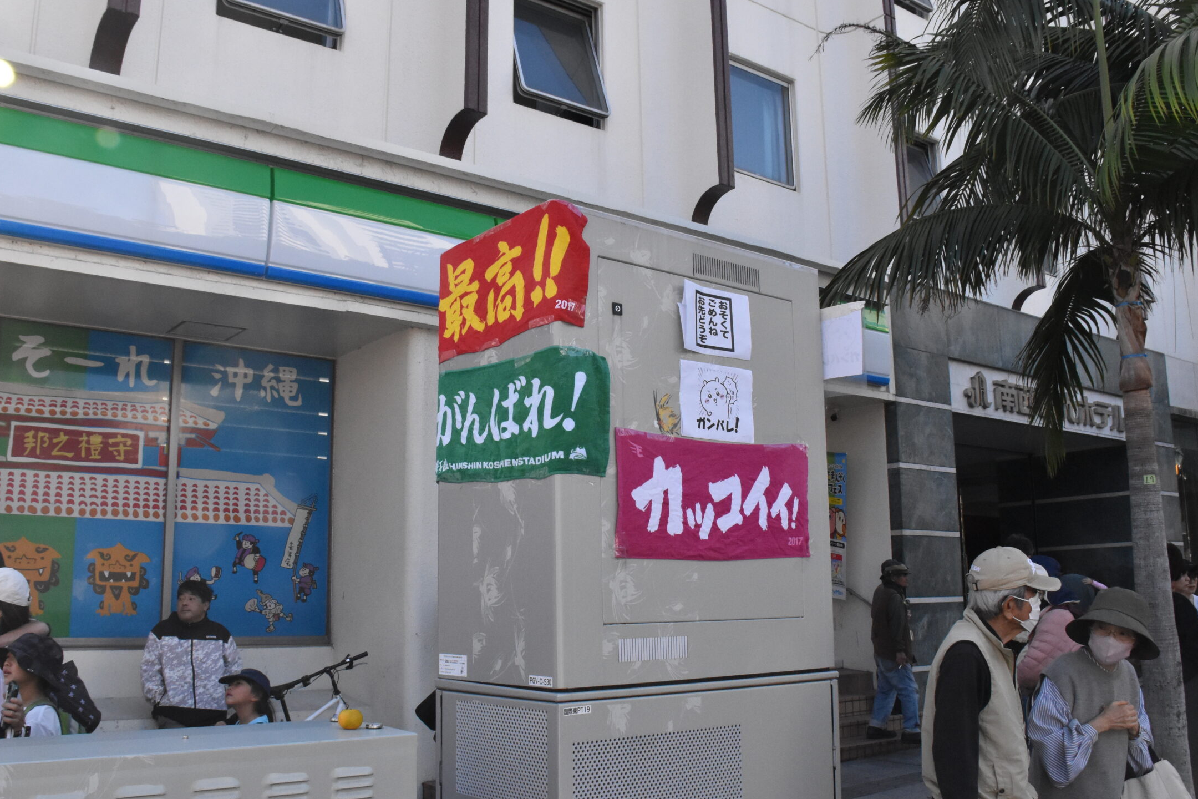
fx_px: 1065
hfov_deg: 58.7
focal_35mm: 32
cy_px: 409
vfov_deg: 41.1
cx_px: 590
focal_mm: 18
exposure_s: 1/640
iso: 2500
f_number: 13
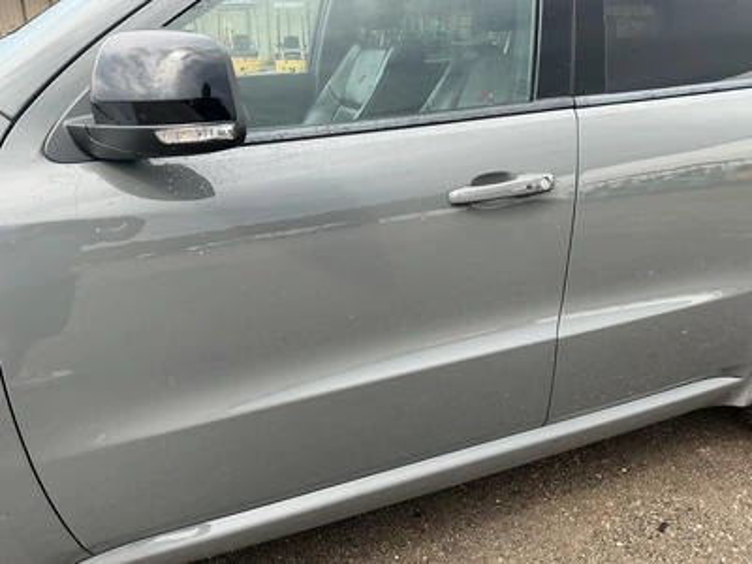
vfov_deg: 49.7
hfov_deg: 63.4
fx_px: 608
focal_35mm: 28
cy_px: 282
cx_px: 376
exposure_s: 1/242
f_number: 1.8
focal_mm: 3
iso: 20
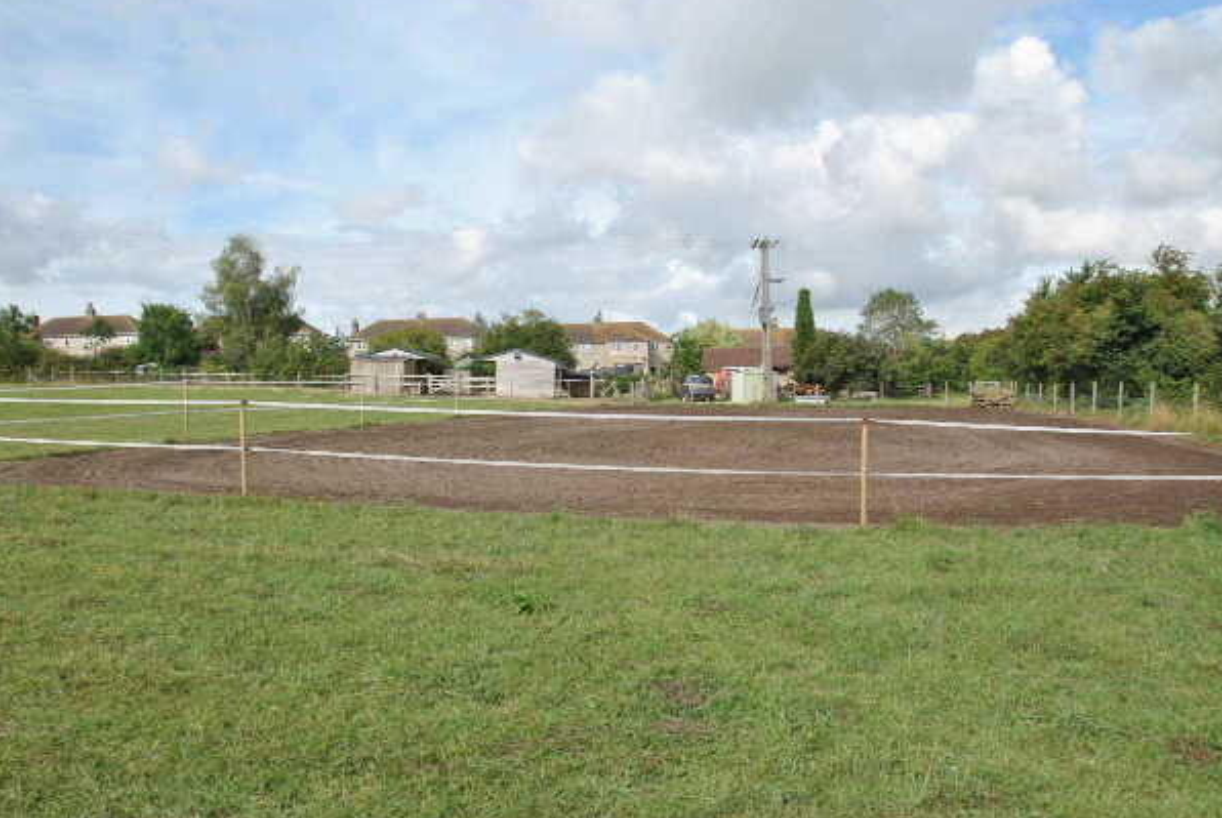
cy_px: 411
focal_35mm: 29
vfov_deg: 45.1
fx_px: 986
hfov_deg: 63.6
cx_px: 617
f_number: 8
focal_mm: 18
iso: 100
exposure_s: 1/250
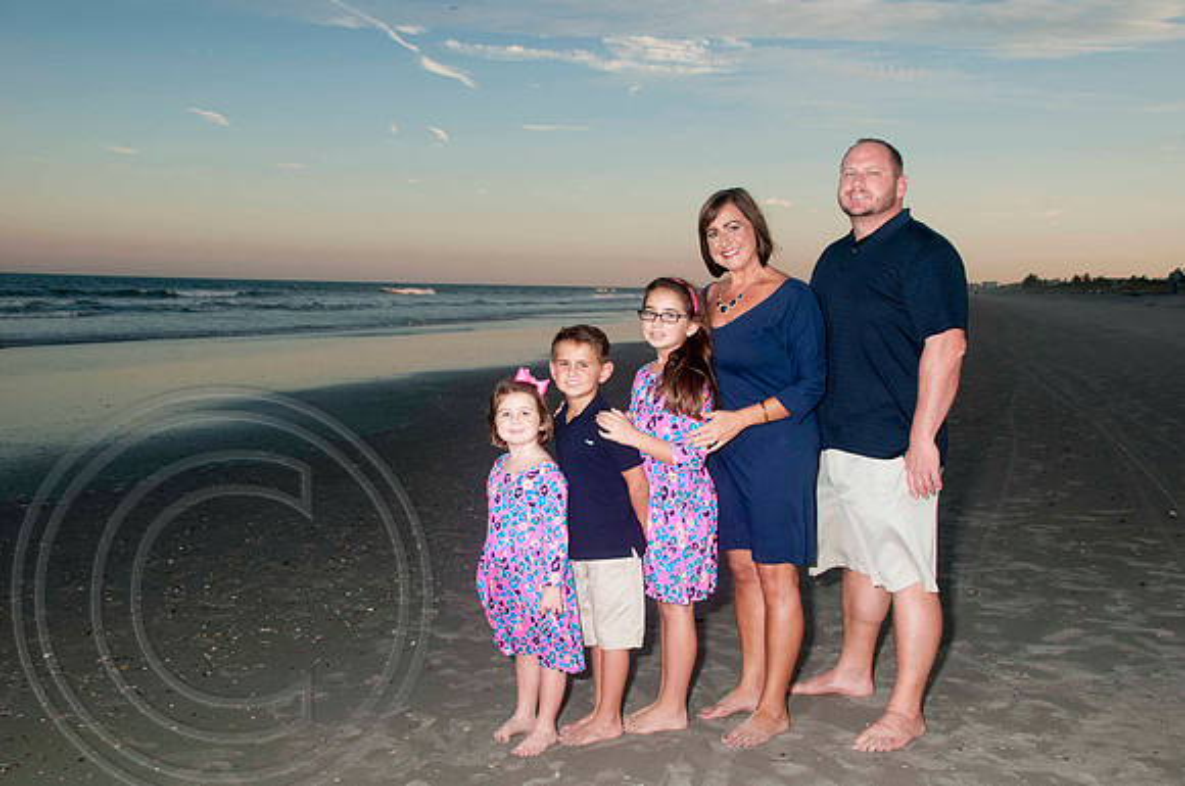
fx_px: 1282
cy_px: 393
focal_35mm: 39
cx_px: 592
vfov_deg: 34.1
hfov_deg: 49.6
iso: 200
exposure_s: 1/160
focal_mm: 26
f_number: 8
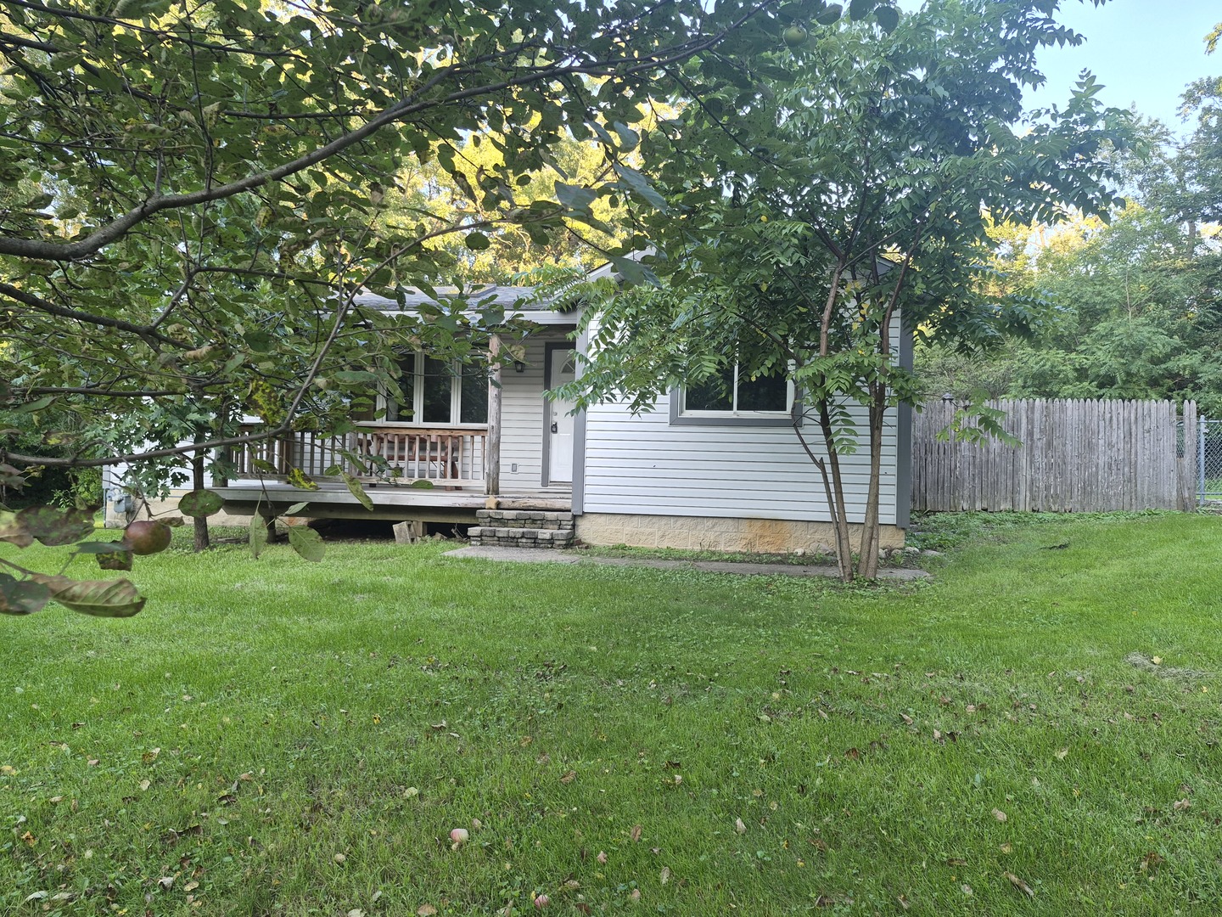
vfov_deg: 58.9
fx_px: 812
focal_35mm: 23
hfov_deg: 73.9
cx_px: 611
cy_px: 458
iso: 80
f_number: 1.8
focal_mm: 5.4
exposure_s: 1/180
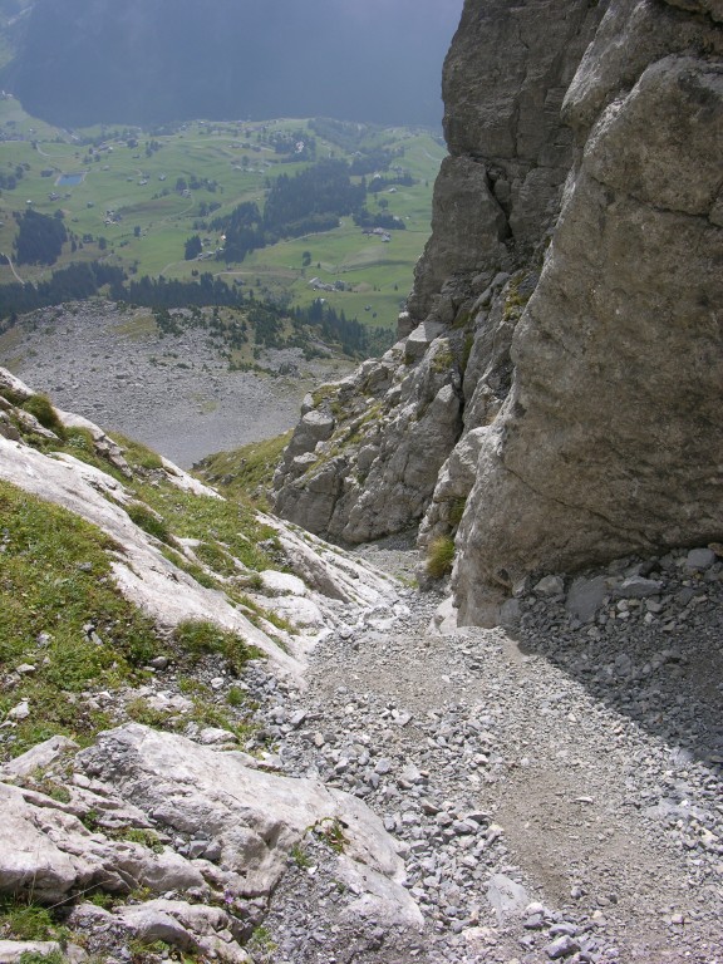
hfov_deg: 40.7
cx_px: 362
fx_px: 975
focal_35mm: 35
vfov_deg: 52.6
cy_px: 482
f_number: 6.3
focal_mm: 8.9
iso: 50
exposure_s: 1/233
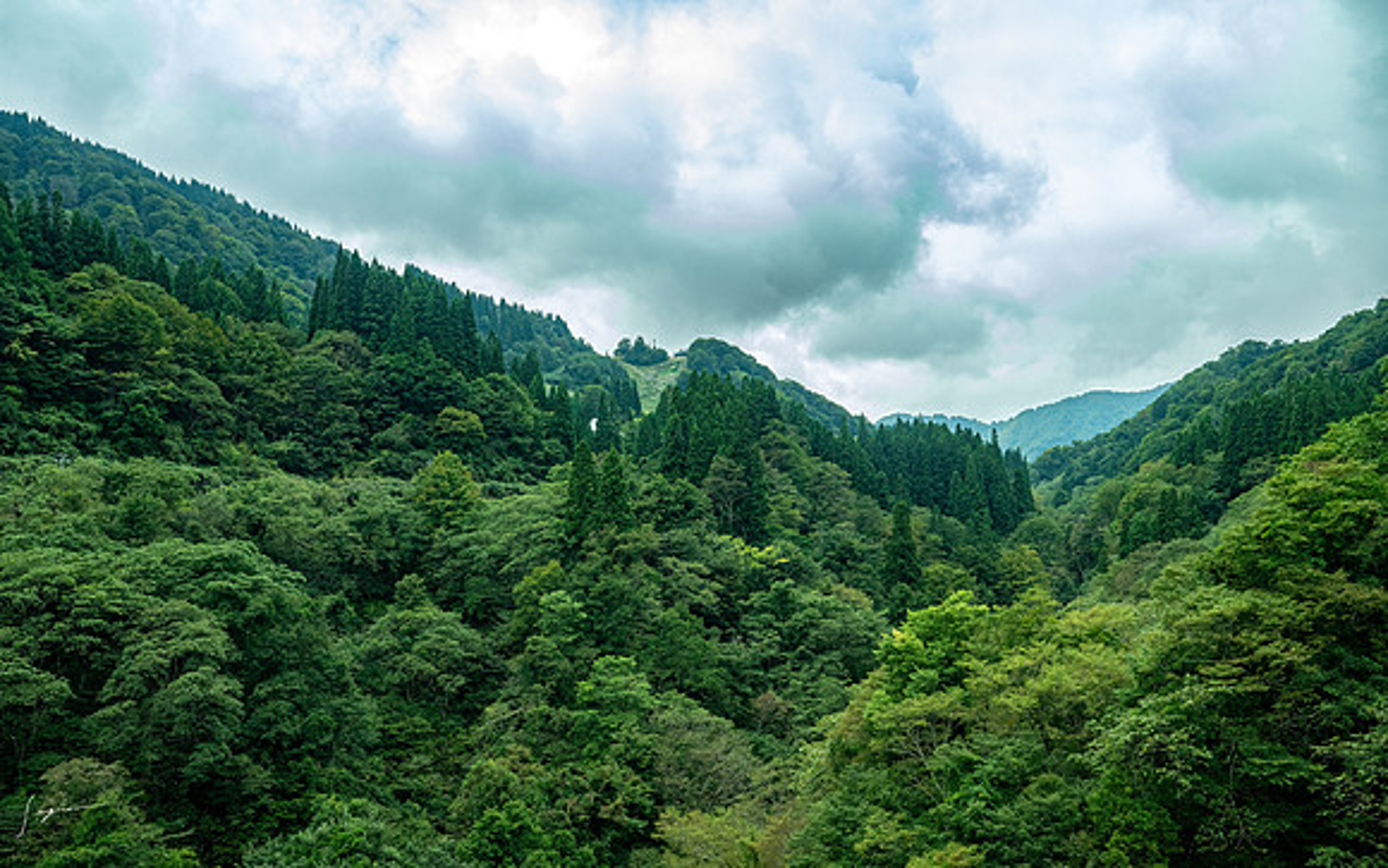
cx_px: 694
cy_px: 462
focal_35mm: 33
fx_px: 1234
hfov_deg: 58.7
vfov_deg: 38.8
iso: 1100
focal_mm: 32
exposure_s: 1/400
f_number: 8
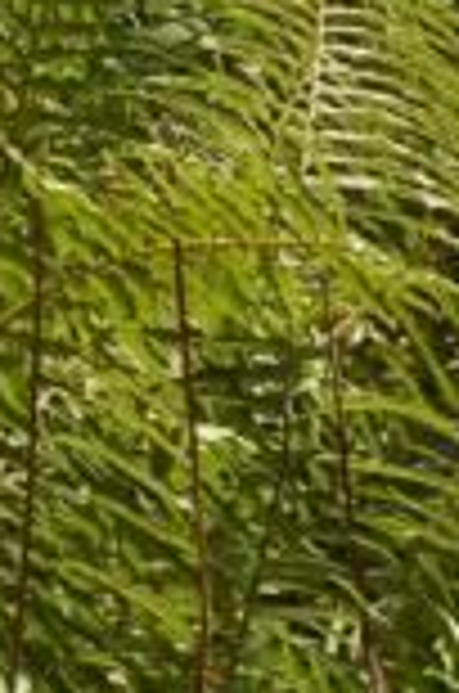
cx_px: -410
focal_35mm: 350
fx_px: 6724
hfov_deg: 3.9
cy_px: 288
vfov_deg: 5.9
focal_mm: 60
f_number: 13
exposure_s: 1/100
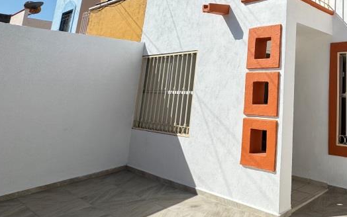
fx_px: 274
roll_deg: -0.4
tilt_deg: +9.9
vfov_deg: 41.2
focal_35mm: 29
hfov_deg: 53.5
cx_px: 332
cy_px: 42
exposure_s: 1/2874
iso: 50
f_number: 2.2
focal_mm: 2.22
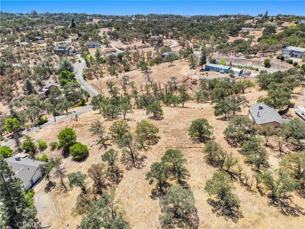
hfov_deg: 71.6
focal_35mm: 24
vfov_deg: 56.8
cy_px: 114
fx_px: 211
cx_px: 152
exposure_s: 1/2000
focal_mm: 12.29
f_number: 3.2
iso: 150
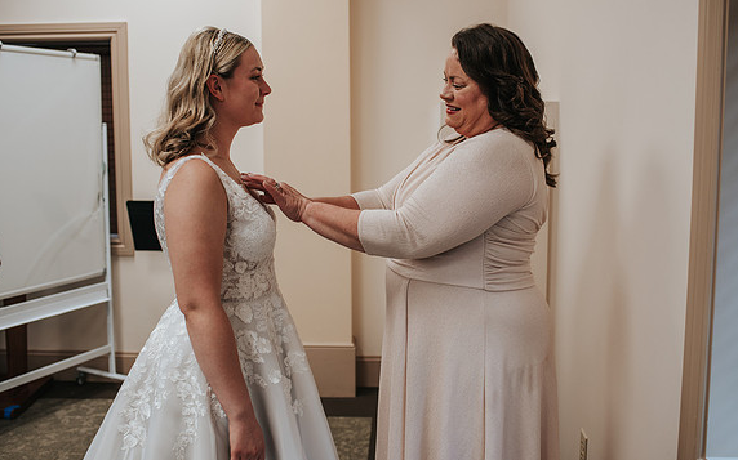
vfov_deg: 34.4
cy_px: 213
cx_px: 368
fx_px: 744
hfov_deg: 52.8
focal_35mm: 37
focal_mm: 35
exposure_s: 1/125
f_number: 2.8
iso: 400
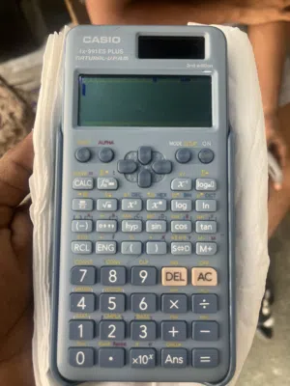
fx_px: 290
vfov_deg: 67.3
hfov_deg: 53.1
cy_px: 193
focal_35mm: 26
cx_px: 145
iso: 50
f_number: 1.6
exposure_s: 1/122
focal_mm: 5.1
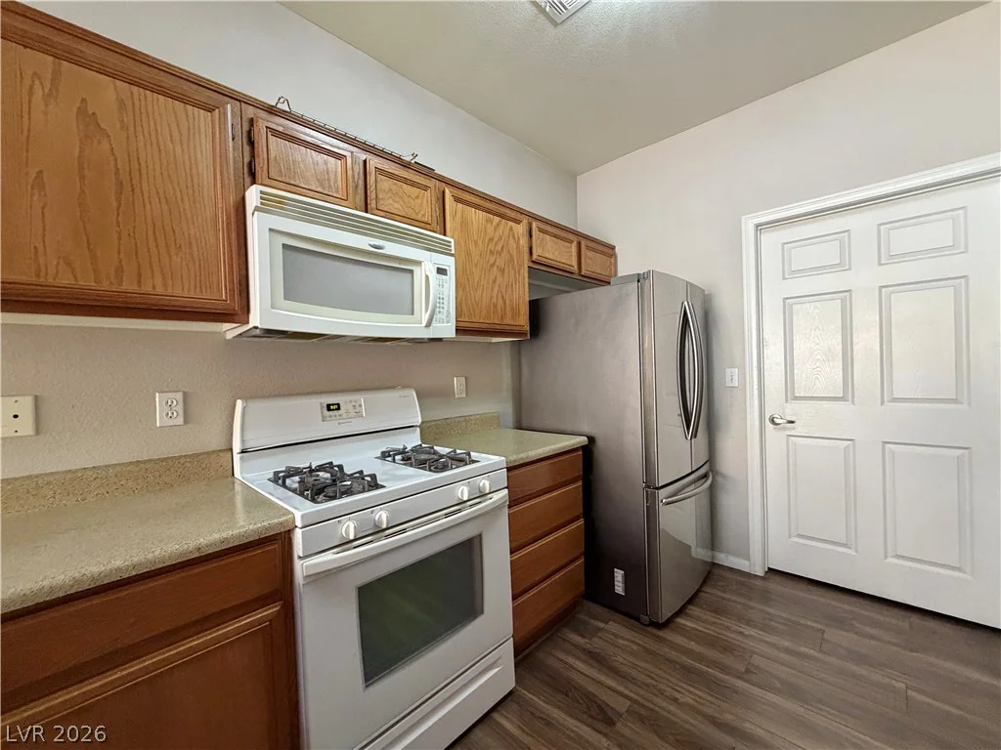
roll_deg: +1.3
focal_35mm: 14
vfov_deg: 85.7
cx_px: 500
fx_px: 405
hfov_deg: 102.1
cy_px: 375
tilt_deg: -0.8
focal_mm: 2.22
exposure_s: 1/60
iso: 320
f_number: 2.2
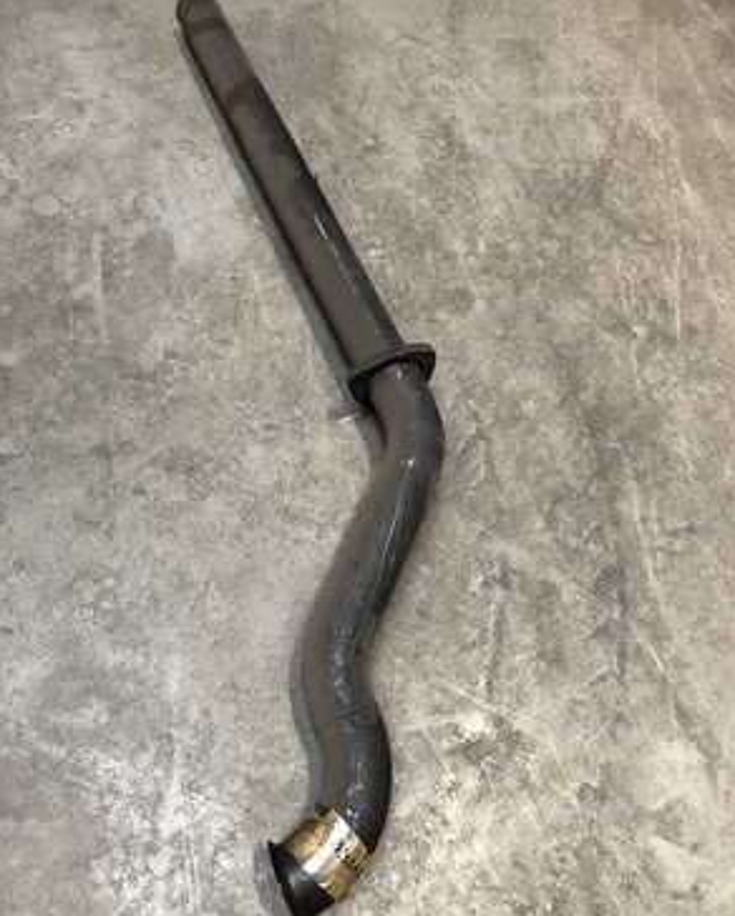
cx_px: 370
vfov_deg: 58.7
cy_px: 461
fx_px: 814
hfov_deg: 48.6
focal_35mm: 30
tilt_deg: -60.8
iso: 50
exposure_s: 1/17
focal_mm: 3.99
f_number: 1.8
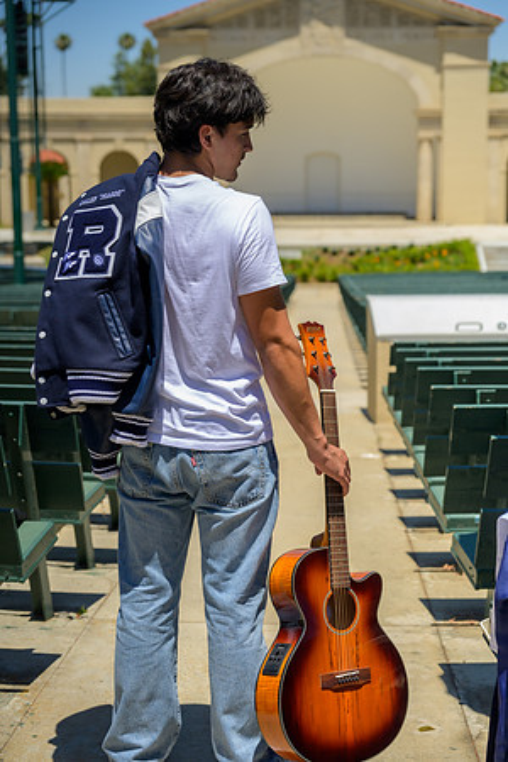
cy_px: 381
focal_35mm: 61
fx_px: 1291
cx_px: 254
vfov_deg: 32.9
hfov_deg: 22.3
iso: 800
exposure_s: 1/8000
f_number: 4
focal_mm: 61
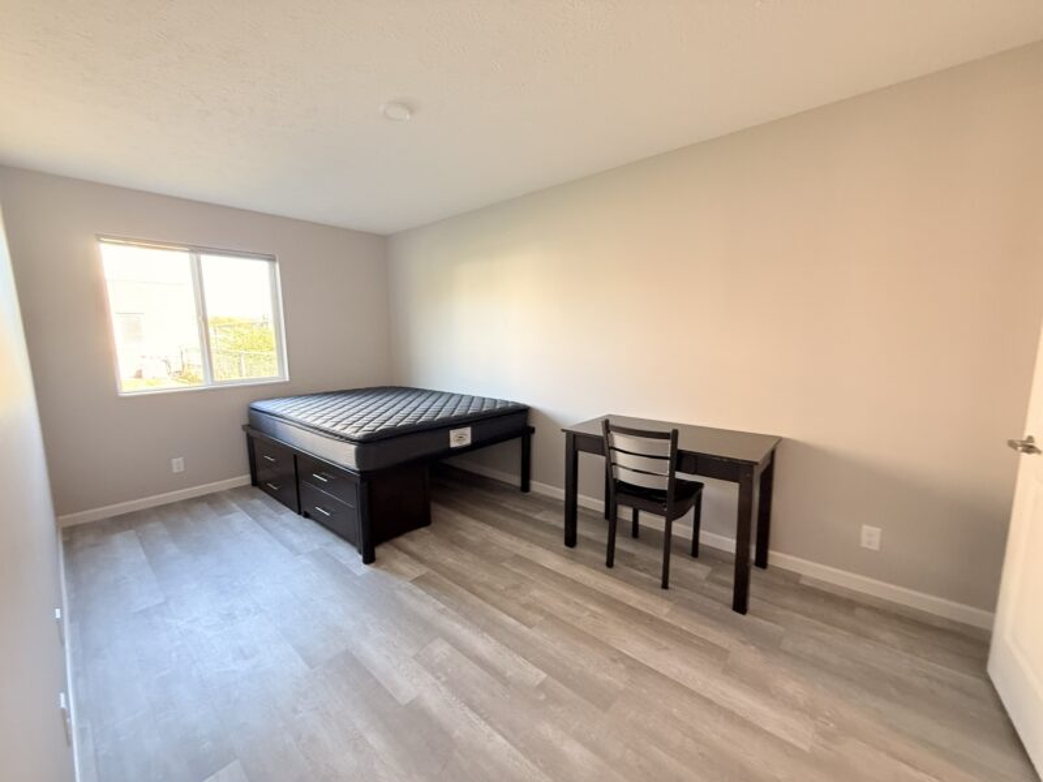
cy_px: 391
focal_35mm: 14
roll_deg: +0.2
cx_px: 522
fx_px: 422
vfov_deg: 85.7
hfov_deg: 102.1
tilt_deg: -5.6
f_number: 2.2
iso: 250
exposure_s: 1/60
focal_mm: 2.22
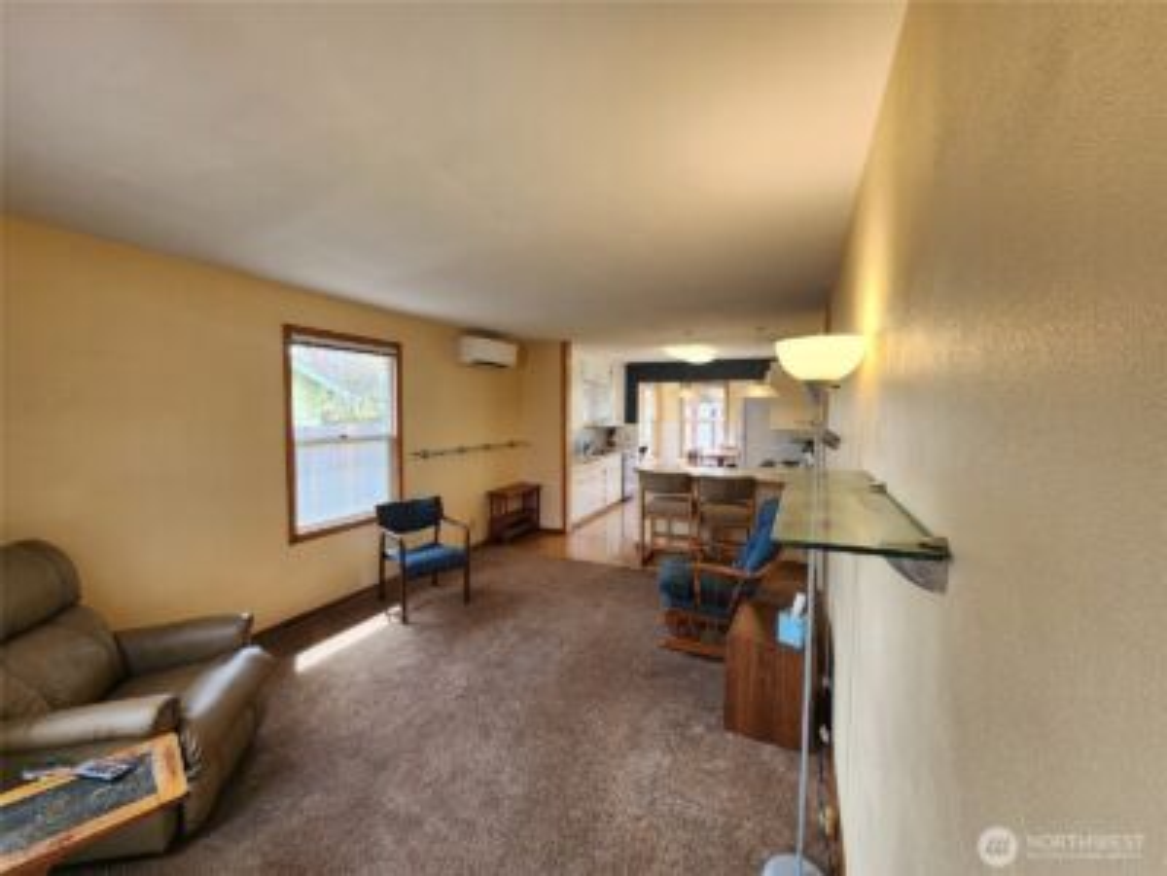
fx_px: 438
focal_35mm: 13
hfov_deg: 106.2
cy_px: 438
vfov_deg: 89.9
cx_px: 584
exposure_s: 1/120
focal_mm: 2.2
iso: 80
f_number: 2.2
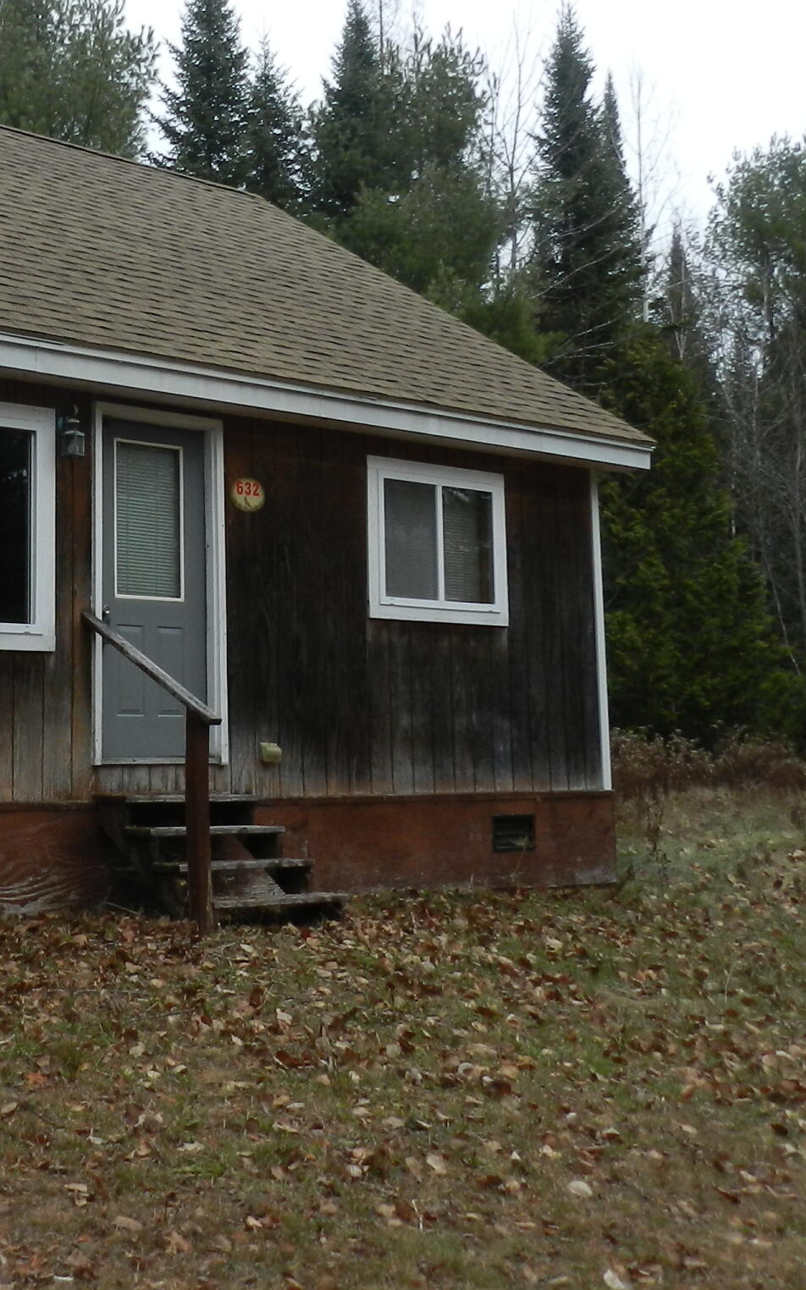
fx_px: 1688
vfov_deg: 41.6
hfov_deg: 25.7
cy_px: 516
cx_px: 24
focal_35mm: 48
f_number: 3.4
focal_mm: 4
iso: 160
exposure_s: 1/250
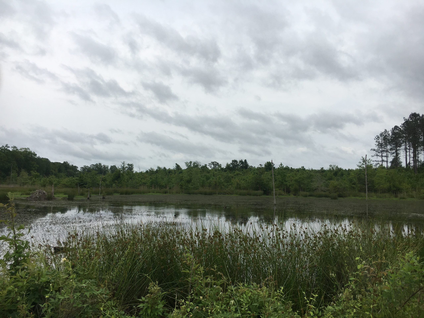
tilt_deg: +4.3
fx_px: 355
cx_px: 212
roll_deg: -0.8
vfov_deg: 48.2
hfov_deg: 61.7
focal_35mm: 29
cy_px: 159
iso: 25
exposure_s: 1/1832
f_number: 2.2
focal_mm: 4.15
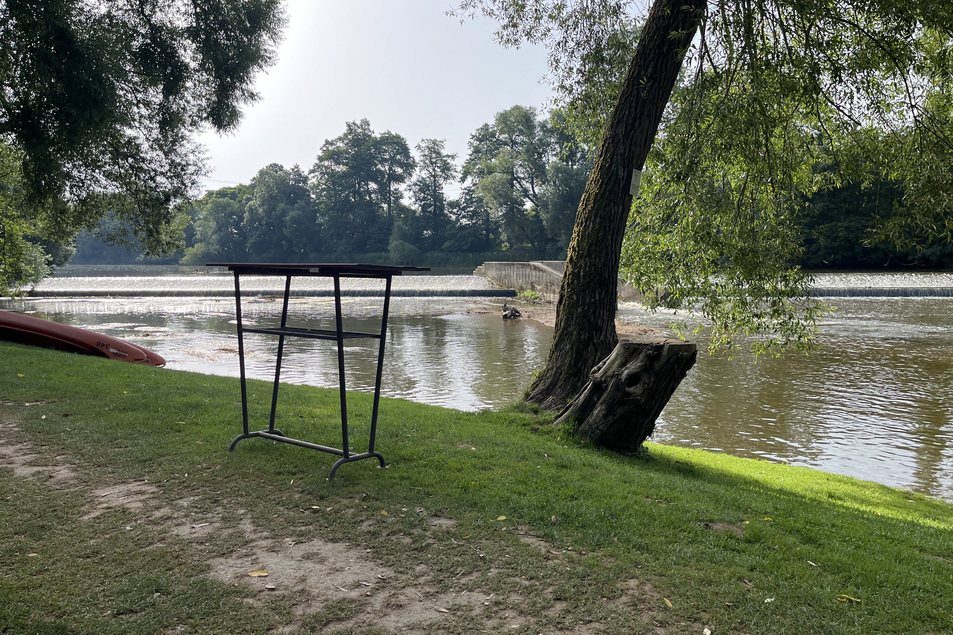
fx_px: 741
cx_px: 487
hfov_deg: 65.5
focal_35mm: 28
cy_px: 298
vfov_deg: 46.4
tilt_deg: -4.3
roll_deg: +1.0
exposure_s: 1/1536
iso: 50
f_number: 1.6
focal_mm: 5.1
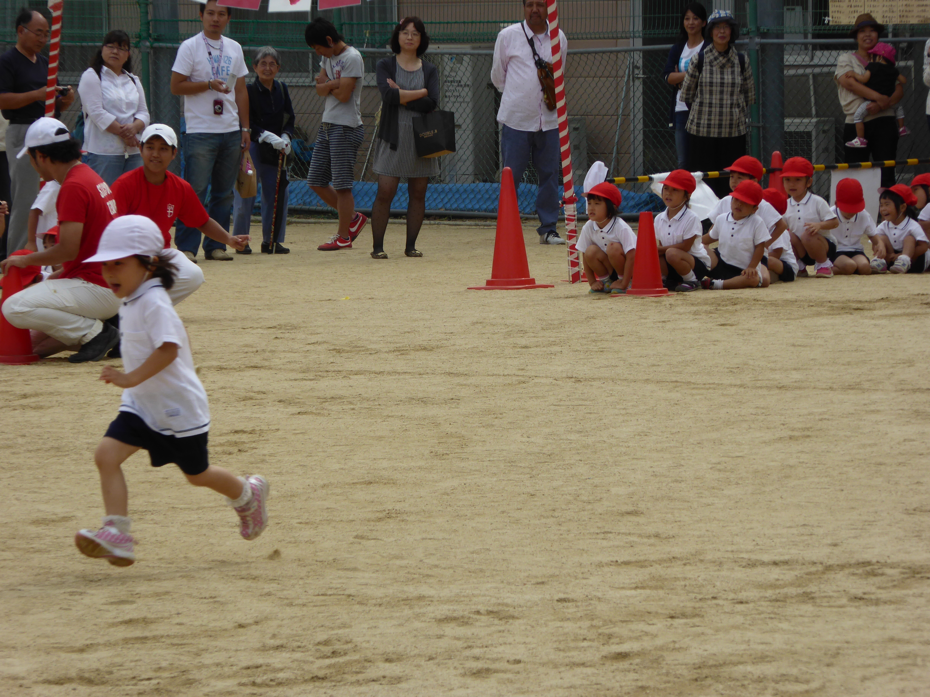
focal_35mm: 206
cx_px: 465
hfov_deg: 9.6
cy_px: 348
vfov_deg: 7.2
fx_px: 5534
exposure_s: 1/400
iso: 100
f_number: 5.6
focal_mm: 33.2
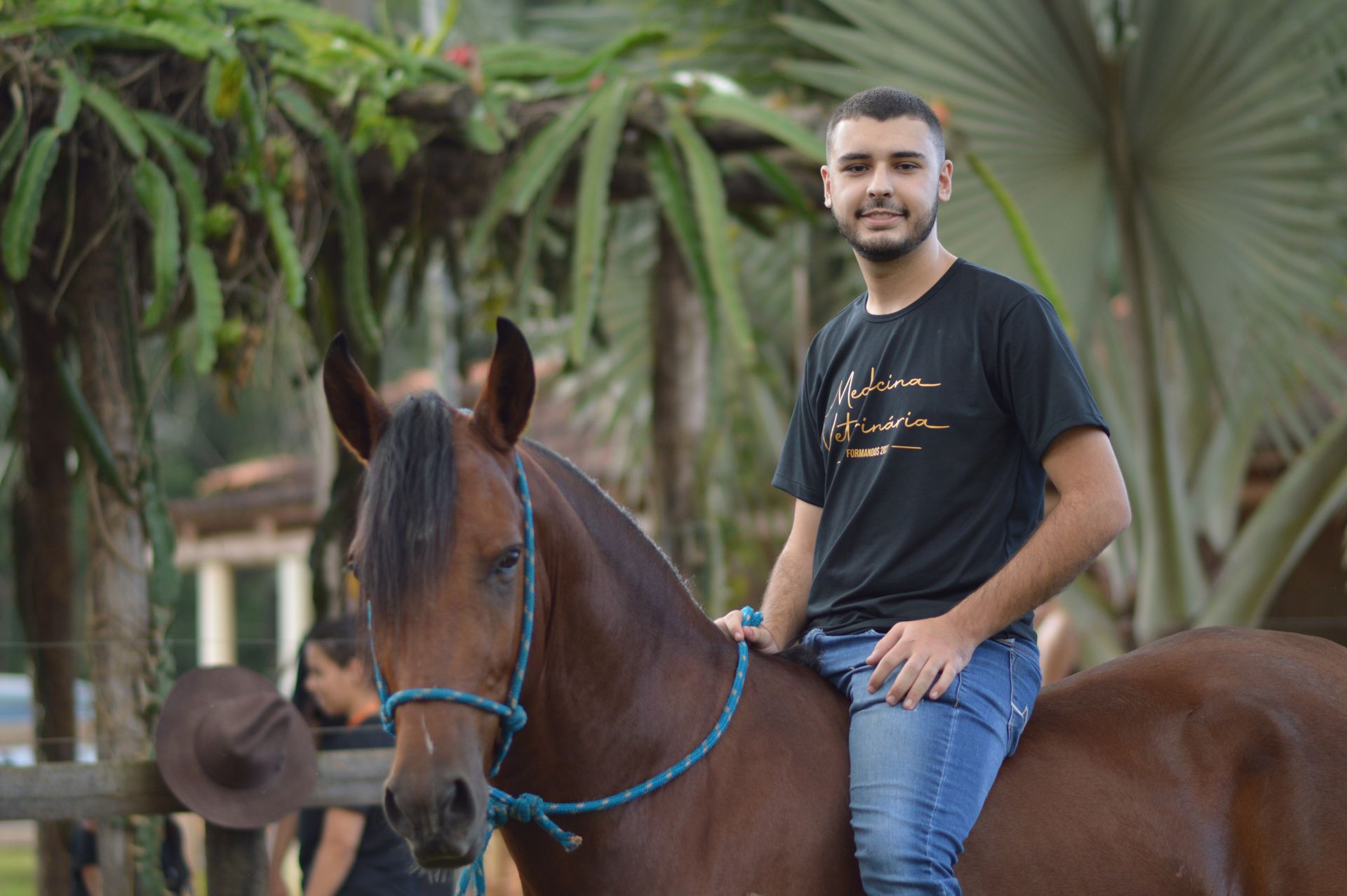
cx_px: 674
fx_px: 4767
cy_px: 448
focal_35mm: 128
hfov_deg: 16.1
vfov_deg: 10.7
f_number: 1.8
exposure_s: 1/800
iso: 200
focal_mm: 85
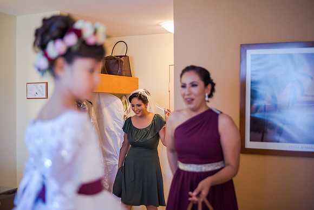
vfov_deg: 27.0
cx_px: 157
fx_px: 436
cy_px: 105
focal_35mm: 50
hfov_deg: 39.6
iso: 1600
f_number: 1.8
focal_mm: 50
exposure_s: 1/160
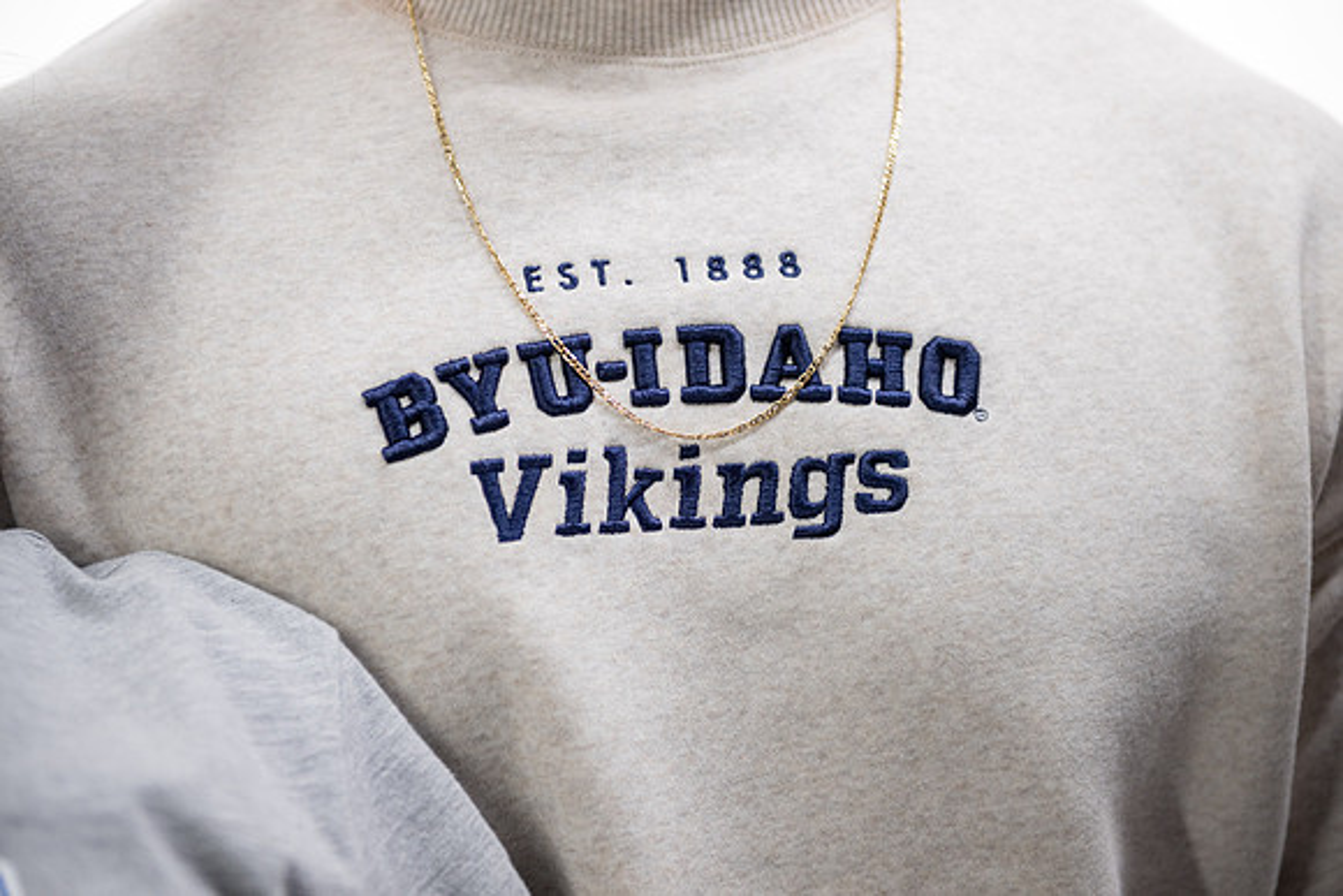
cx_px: 672
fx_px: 2612
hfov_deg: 28.8
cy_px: 448
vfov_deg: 19.5
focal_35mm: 70
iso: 800
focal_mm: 70
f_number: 3.2
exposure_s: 1/400
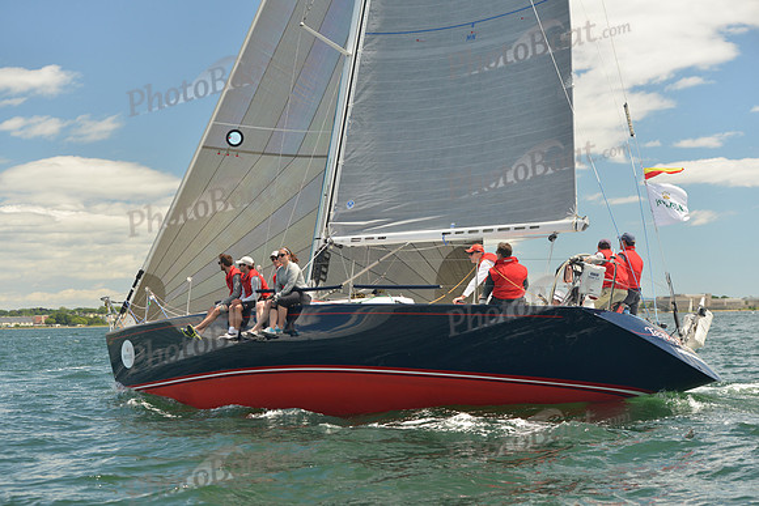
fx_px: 1476
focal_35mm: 70
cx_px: 380
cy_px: 253
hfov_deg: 28.8
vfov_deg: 19.5
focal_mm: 70
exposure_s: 1/800
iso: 400
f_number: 4
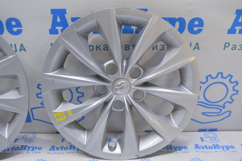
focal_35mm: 36
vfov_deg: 36.8
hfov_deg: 53.2
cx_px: 121
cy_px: 80
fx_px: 242
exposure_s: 1/20
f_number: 5.6
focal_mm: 24
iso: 400
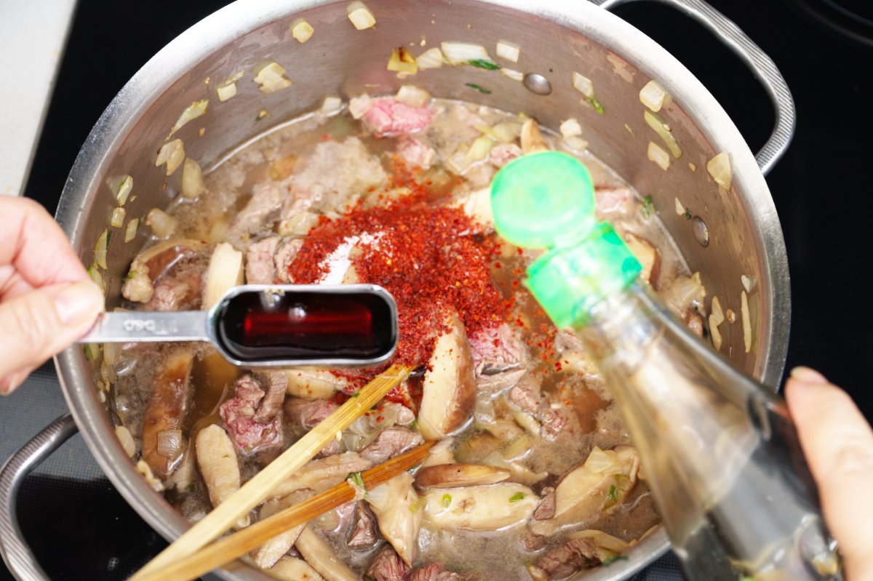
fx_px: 1382
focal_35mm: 57
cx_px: 436
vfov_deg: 23.8
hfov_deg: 35.1
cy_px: 290
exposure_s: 1/250
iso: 1000
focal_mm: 57
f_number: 6.3
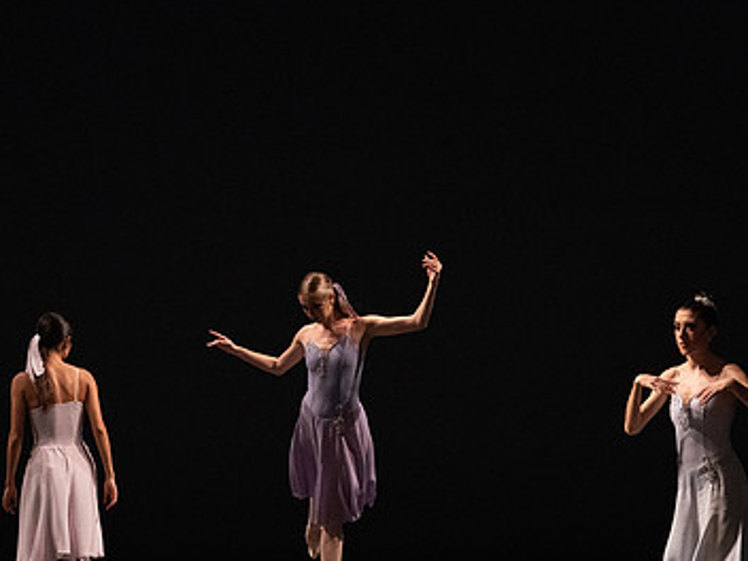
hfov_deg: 7.9
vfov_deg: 5.9
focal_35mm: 252
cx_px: 480
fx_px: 5445
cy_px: 381
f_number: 5.6
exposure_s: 1/400
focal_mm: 159
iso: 12800
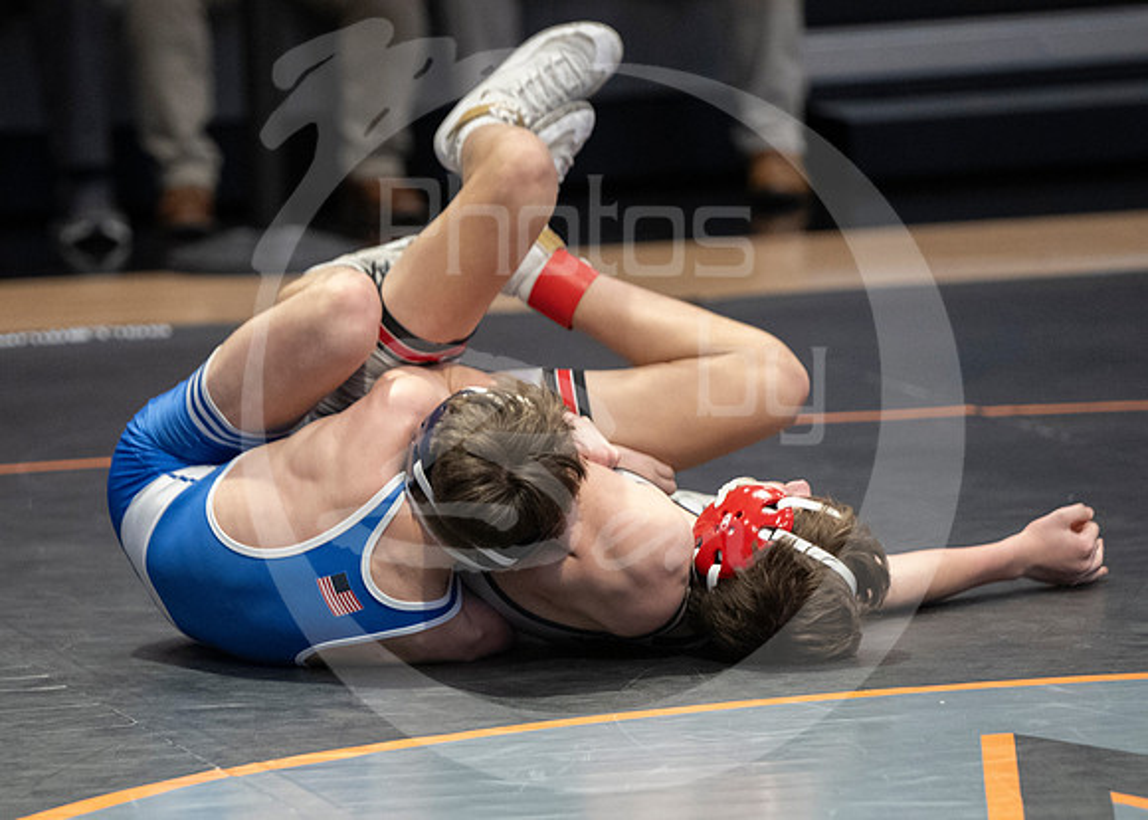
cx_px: 434
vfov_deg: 4.4
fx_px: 10775
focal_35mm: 331
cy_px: 719
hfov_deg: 6.1
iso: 3200
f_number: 2.8
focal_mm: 180
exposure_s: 1/1000
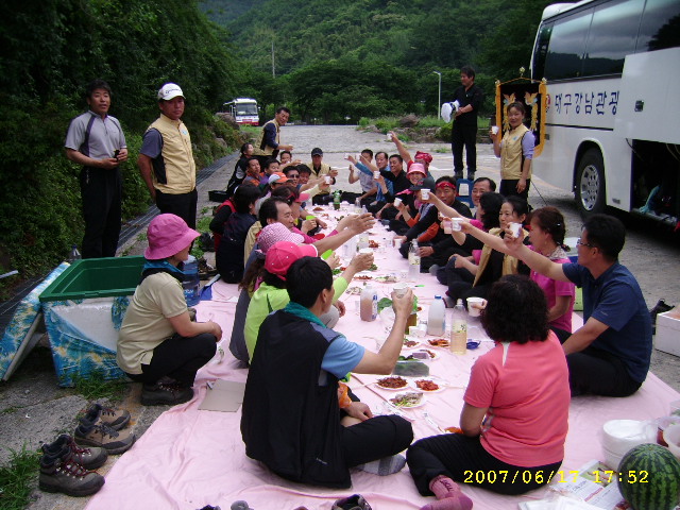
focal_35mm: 35
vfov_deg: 40.7
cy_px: 255
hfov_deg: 52.6
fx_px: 688
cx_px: 340
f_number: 2.8
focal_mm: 5.95
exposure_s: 1/125
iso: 100
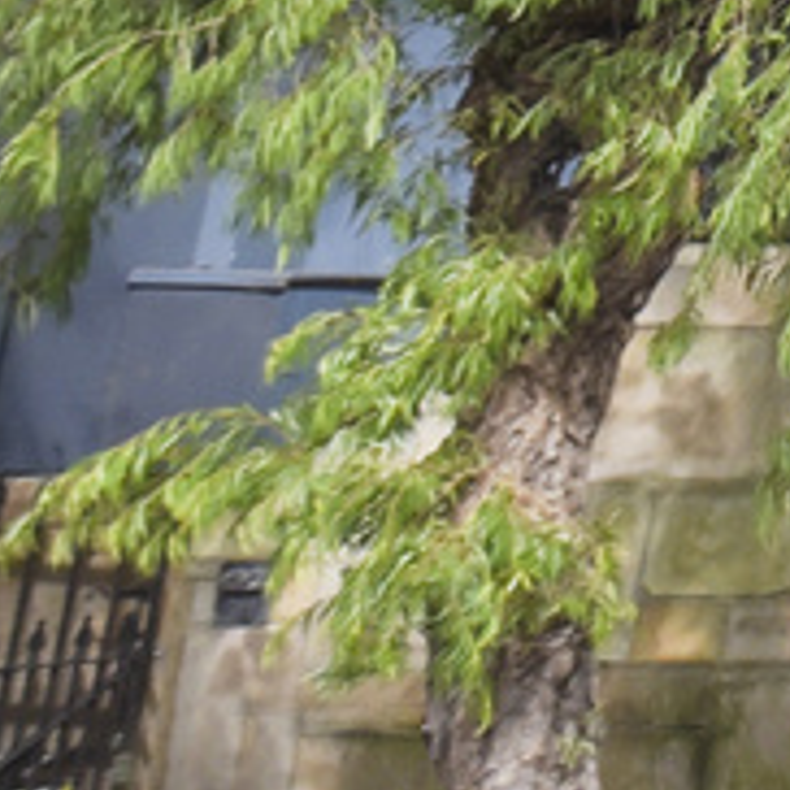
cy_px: -638
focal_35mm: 127
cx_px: 2869
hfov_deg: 8.8
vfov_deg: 12.5
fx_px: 3279
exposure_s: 1/250
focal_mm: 17
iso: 1250
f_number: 7.1
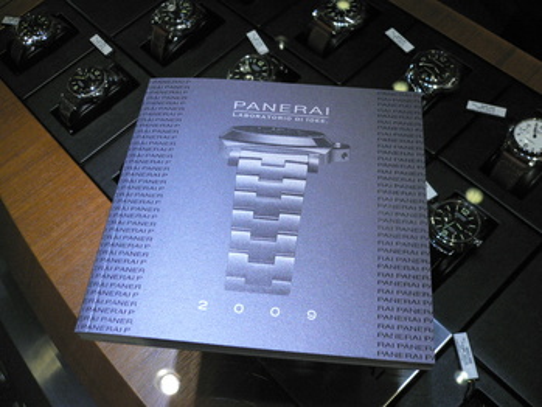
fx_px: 548
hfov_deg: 52.6
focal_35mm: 35
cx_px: 271
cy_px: 204
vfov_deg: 40.7
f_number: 2.8
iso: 400
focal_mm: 5.8
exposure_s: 1/640
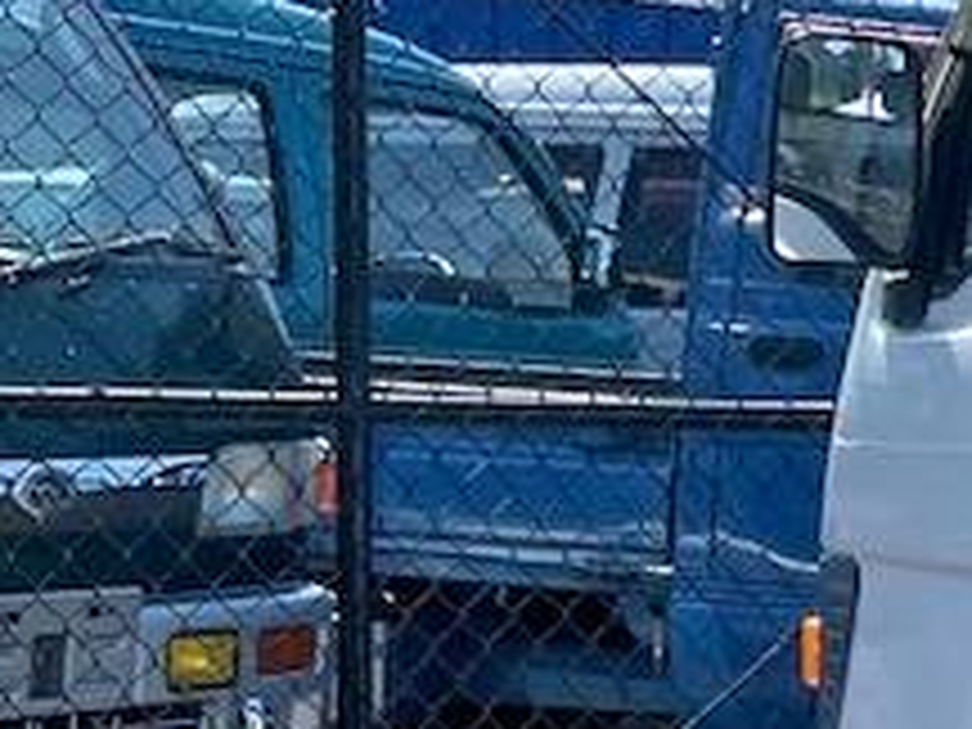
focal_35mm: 148
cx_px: 2794
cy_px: 464
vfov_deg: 10.0
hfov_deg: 10.2
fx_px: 4156
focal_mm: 5.1
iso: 32
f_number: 1.6
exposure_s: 1/2288
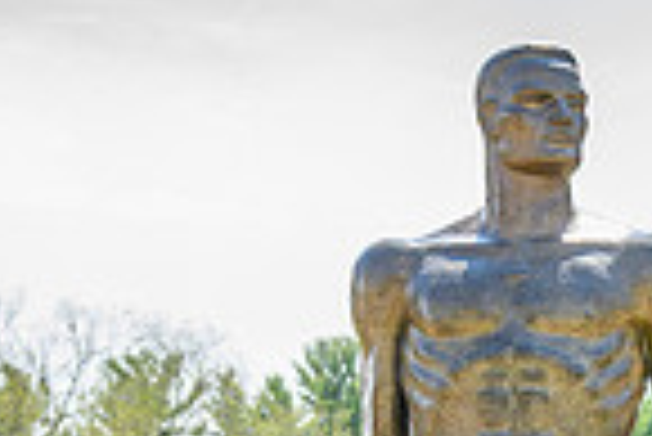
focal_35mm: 298
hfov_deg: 6.9
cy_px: 782
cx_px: 558
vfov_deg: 4.6
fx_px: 5402
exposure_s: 1/1000
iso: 400
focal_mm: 70
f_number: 5.6
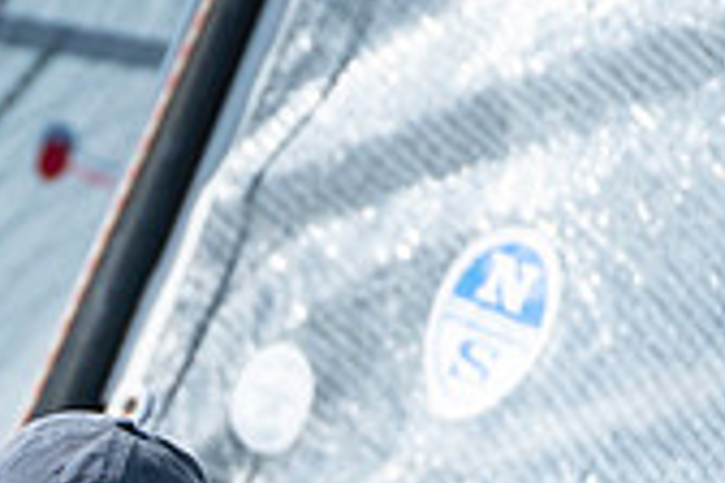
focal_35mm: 2073
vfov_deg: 0.7
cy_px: 714
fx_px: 41745
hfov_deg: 1.0
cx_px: -186
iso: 320
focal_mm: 400
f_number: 5
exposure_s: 1/2500
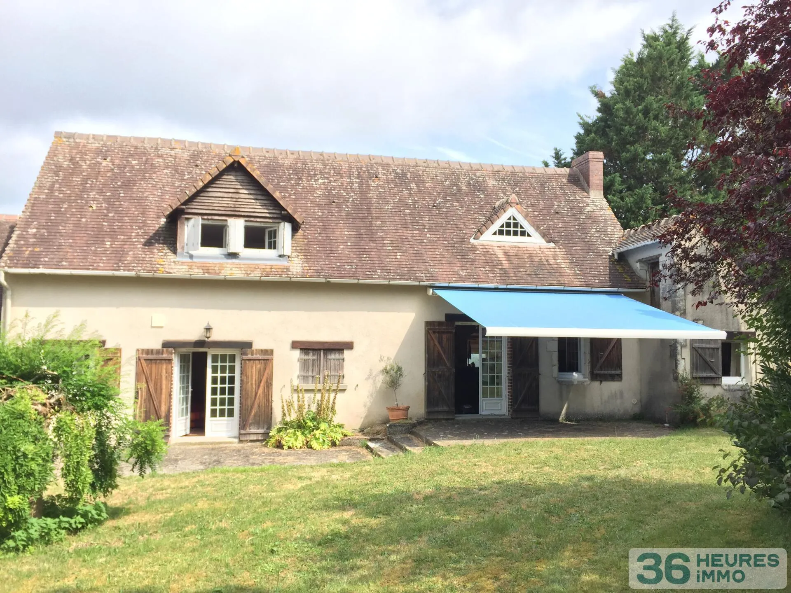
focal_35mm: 29
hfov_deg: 61.7
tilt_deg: +2.9
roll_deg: -1.4
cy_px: 296
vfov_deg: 48.2
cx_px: 396
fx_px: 663
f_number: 2.2
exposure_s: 1/719
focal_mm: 4.15
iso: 32
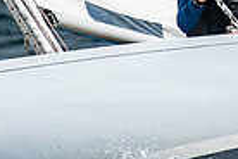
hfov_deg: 1.1
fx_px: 12527
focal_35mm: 1895
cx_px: 274
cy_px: -56
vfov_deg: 0.7
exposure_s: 1/4000
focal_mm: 300
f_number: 5.6
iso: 320
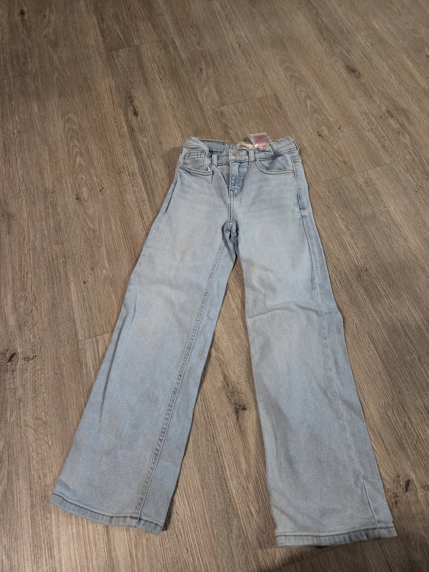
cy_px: 286
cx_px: 214
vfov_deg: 73.9
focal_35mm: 23
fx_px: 380
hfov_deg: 58.9
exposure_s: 1/100
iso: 1250
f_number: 1.8
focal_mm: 5.4
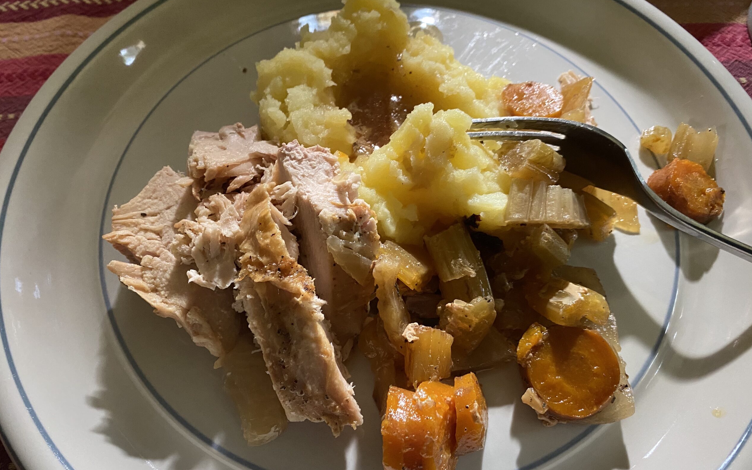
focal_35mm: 28
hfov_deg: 66.5
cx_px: 371
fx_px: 574
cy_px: 265
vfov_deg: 44.4
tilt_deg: -62.6
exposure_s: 1/60
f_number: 1.8
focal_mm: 4.25
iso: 320
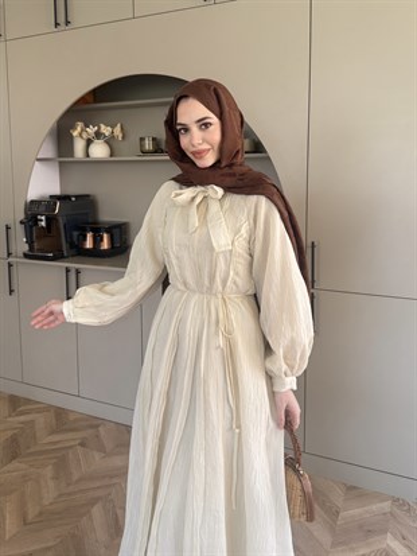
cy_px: 278
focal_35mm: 24
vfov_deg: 71.6
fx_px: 385
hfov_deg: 56.8
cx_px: 208
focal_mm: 6.76
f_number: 1.78
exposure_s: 1/121
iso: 100
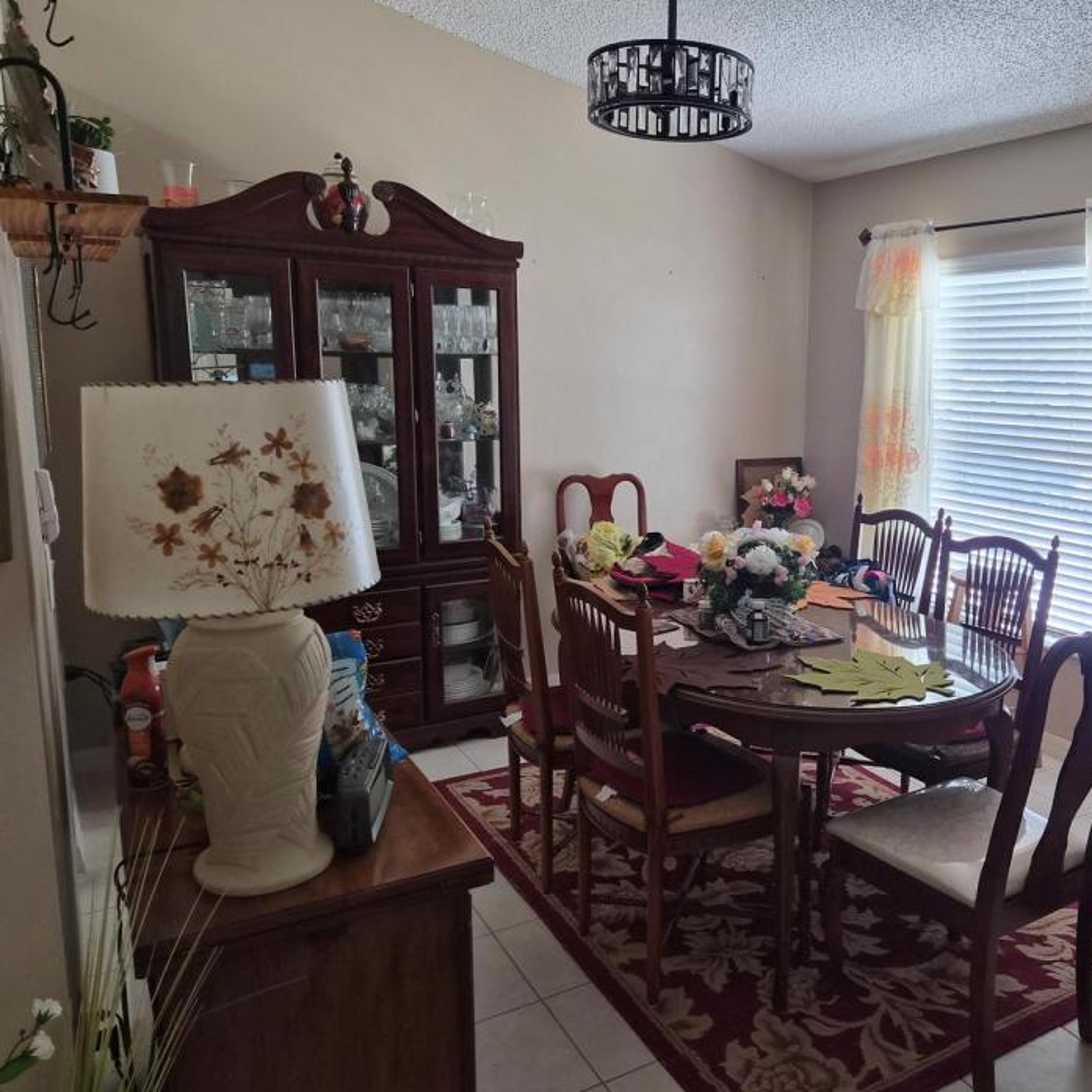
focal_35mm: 28
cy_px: 556
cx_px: 714
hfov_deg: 56.3
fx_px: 999
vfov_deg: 57.3
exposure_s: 1/120
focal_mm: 5.4
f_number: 1.8
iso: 200
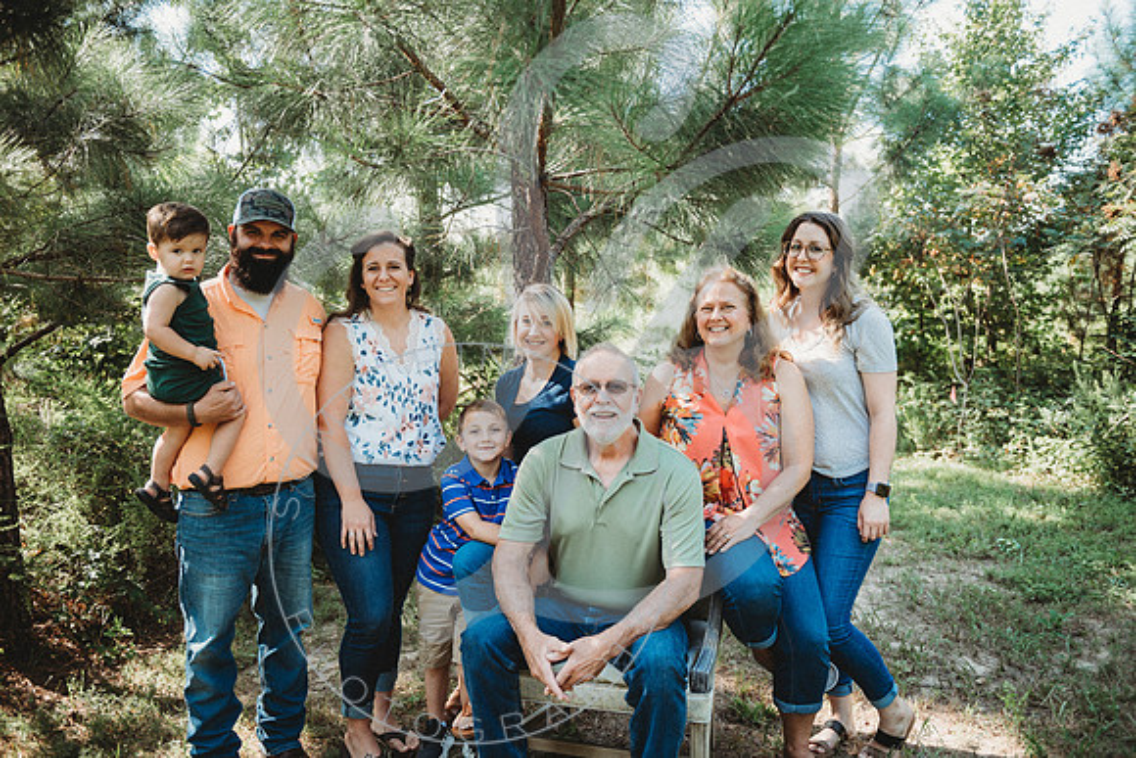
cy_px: 379
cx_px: 568
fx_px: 1010
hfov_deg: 58.7
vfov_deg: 41.1
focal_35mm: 32
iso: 100
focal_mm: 32
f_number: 2.8
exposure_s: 1/200
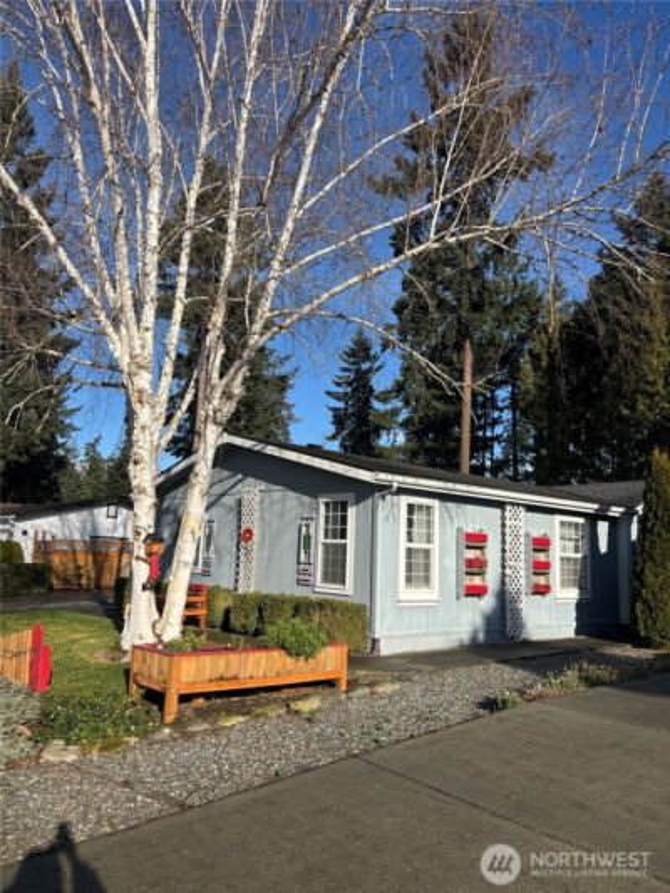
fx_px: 671
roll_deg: -2.7
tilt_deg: +8.0
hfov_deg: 53.1
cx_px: 335
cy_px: 446
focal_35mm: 26
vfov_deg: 67.3
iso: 50
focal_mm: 5.96
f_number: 1.6
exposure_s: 1/3413
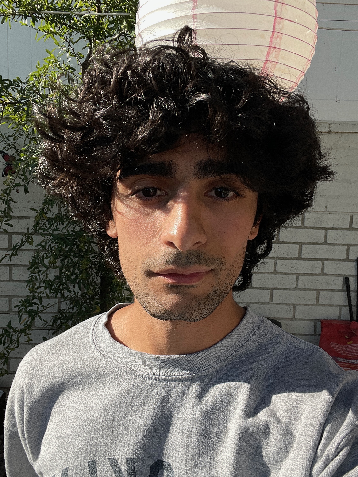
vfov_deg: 58.3
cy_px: 244
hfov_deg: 45.4
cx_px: 182
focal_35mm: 31
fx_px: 427
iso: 25
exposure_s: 1/931
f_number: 2.2
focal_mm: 2.71
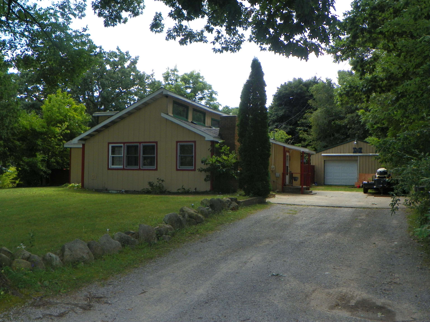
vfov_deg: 41.8
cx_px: 215
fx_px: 422
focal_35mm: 34
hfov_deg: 54.0
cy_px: 161
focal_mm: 6.1
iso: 64
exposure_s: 1/320
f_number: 3.5
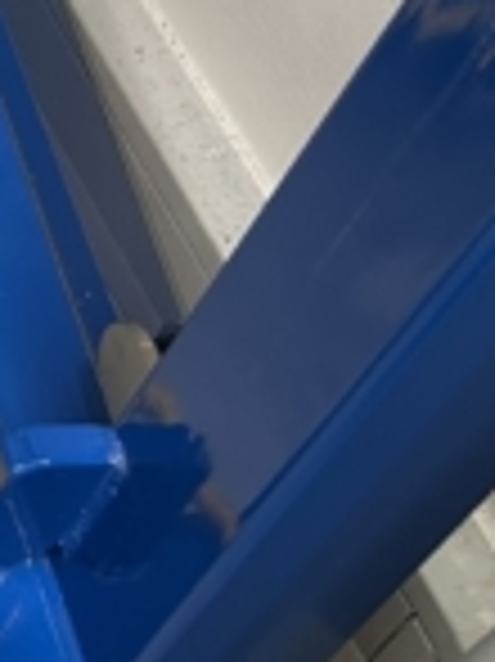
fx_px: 2158
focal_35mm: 113
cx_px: -900
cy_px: -275
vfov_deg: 16.2
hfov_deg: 10.2
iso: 100
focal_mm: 5.7
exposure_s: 1/50
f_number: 1.5
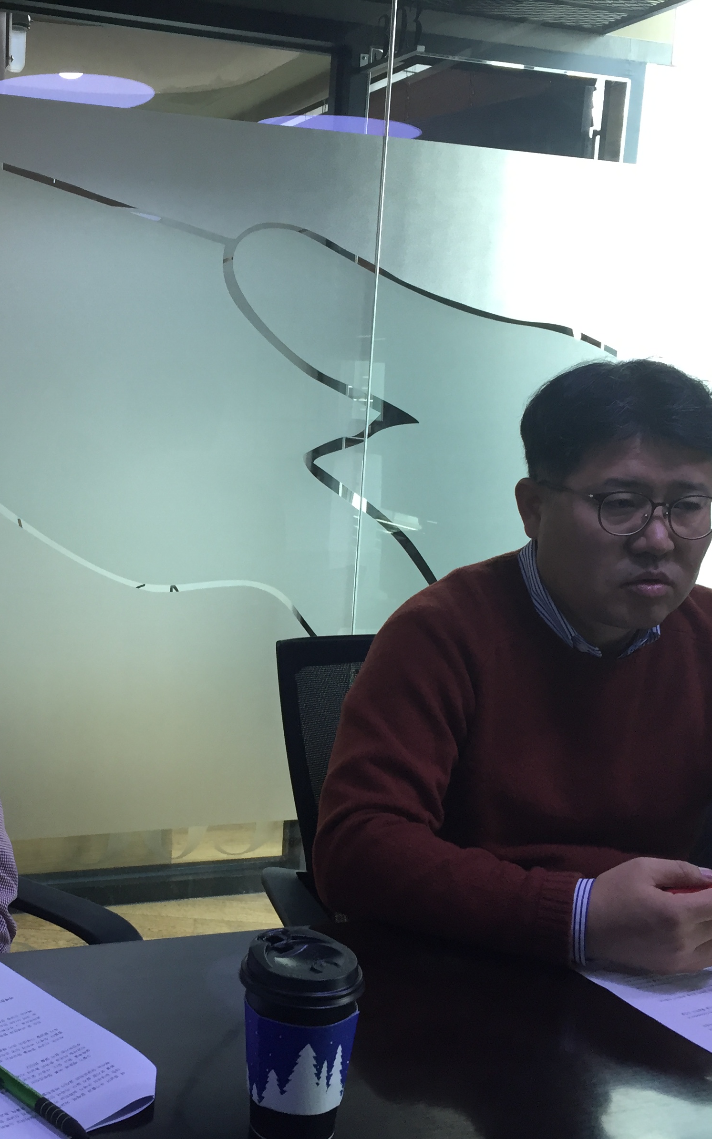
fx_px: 1304
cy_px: 582
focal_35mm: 42
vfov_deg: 47.2
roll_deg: -3.2
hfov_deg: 30.0
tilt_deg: -7.9
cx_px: 177
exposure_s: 1/30
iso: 64
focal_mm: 4.15
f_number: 2.2
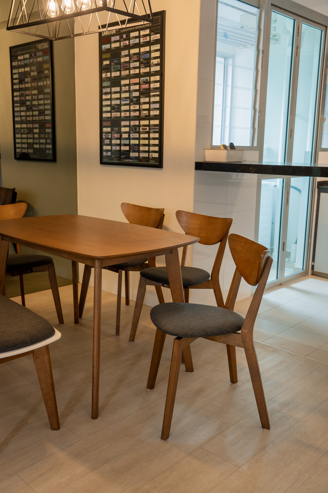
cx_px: 164
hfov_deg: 38.9
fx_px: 465
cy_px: 246
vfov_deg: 55.8
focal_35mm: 34
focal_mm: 34
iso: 100
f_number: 4
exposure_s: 1/25
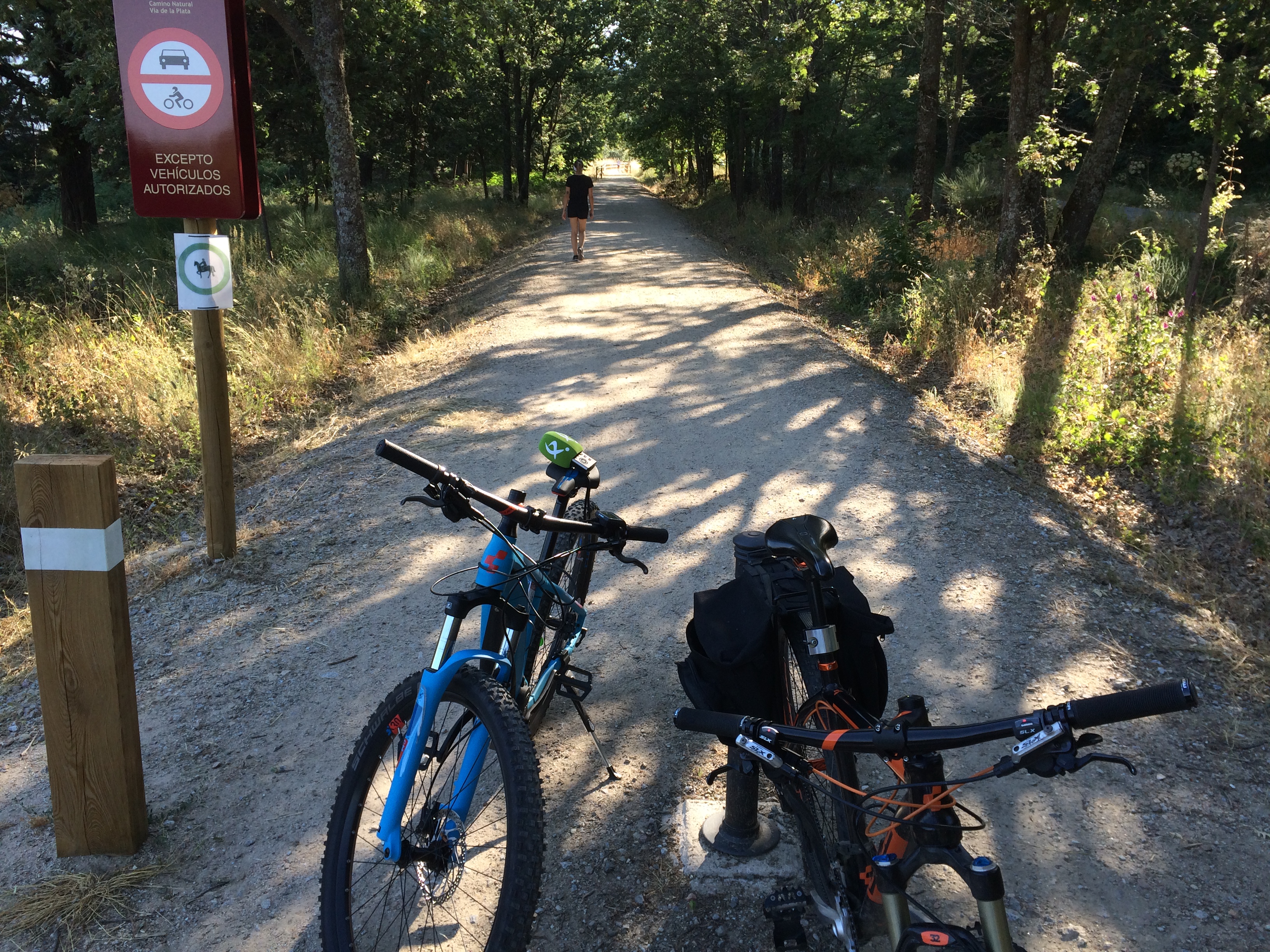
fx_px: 1064
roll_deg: -1.4
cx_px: 635
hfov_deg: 61.7
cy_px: 476
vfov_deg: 48.2
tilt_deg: -15.5
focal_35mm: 29
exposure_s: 1/363
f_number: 2.2
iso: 32
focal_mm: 4.15
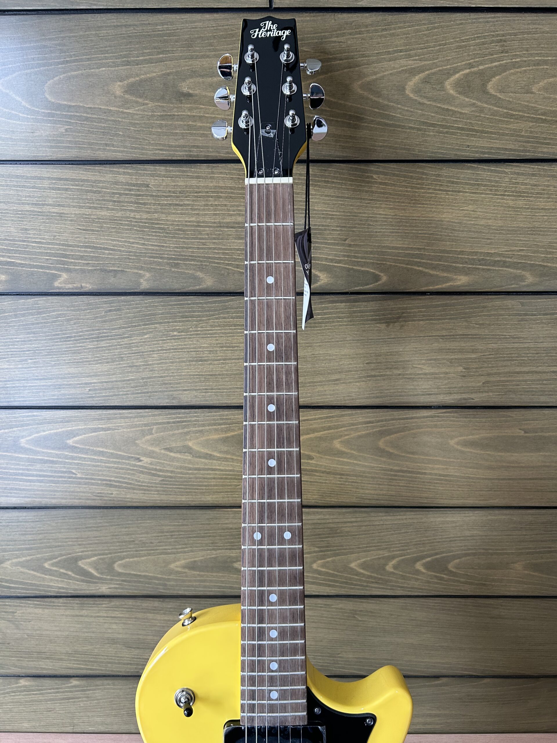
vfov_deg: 67.3
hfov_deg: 53.1
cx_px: 278
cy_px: 372
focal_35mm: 26
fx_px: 558
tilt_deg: -18.6
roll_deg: -0.2
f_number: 1.5
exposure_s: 1/60
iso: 160
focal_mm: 5.7
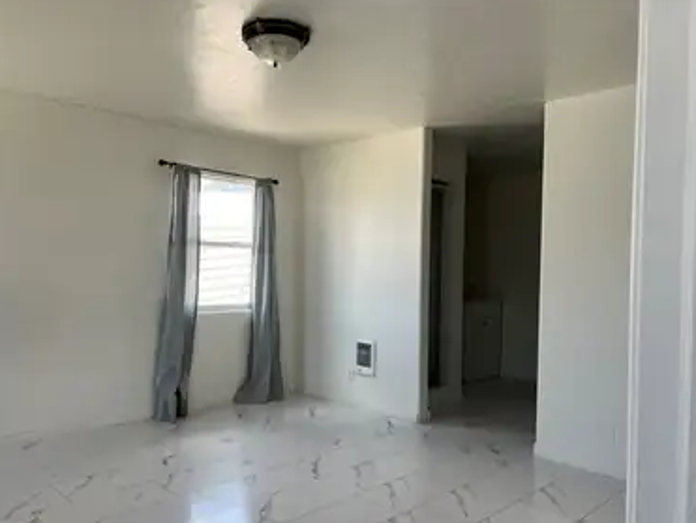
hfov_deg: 63.4
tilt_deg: -0.8
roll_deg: -1.7
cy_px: 268
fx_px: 564
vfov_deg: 49.8
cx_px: 334
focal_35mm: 28
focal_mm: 5.7
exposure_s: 1/222
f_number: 1.5
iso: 40
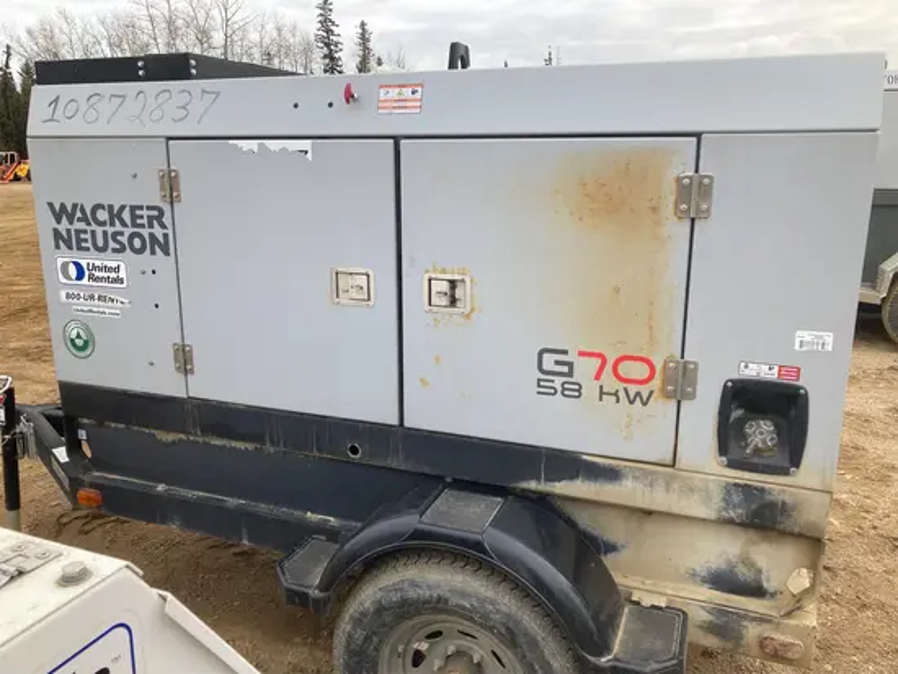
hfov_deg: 63.4
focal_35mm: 28
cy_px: 337
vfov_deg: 49.8
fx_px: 727
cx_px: 449
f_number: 1.8
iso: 20
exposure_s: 1/262
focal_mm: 3.99
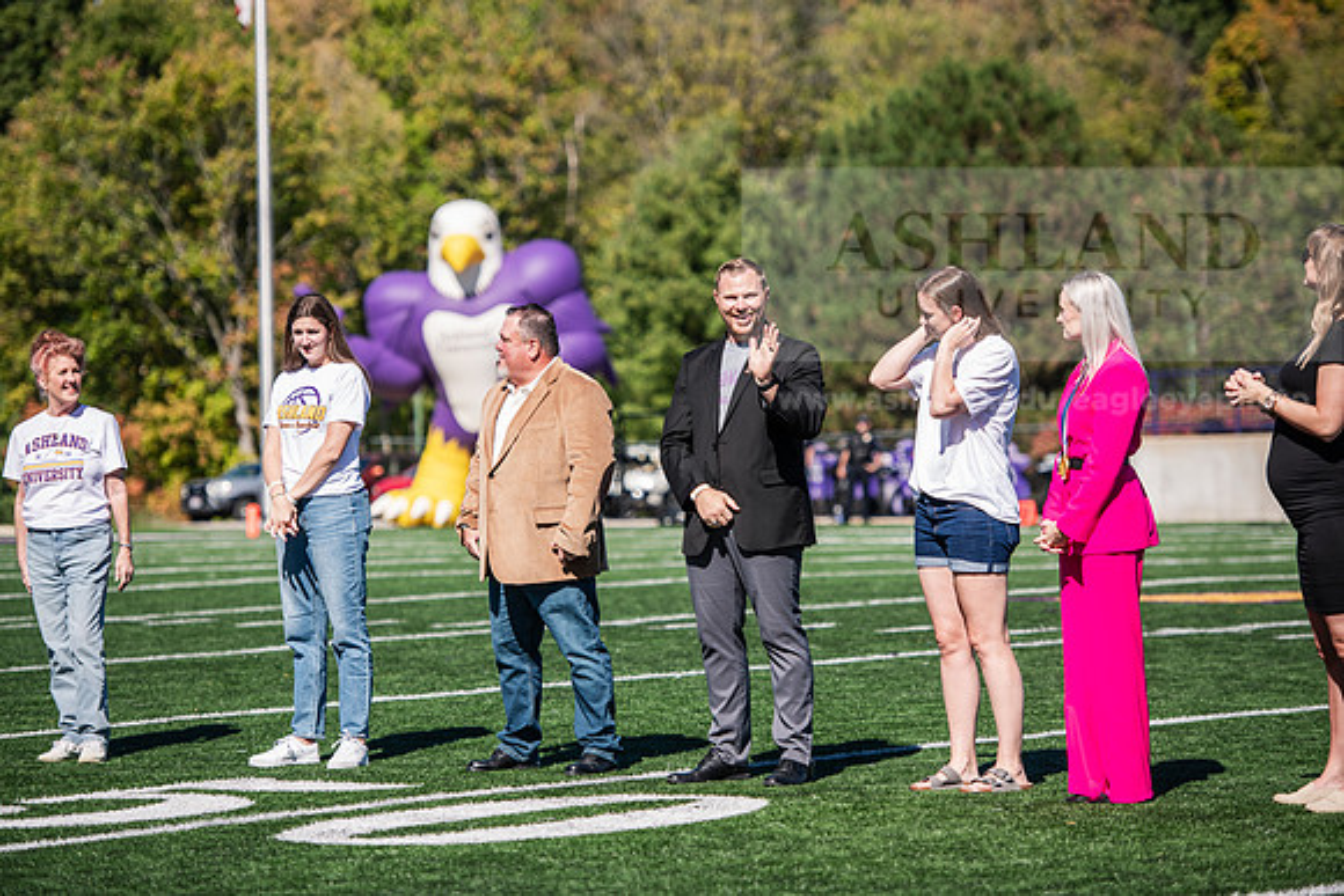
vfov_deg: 9.8
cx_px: 672
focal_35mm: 140
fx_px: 5228
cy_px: 448
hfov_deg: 14.7
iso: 100
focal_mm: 140
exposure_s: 1/1250
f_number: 3.2
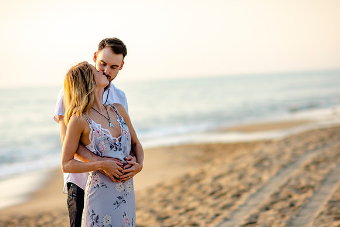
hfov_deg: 16.1
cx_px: 170
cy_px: 114
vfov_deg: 10.8
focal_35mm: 128
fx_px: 1204
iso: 125
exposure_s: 1/2000
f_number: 1.8
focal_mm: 85
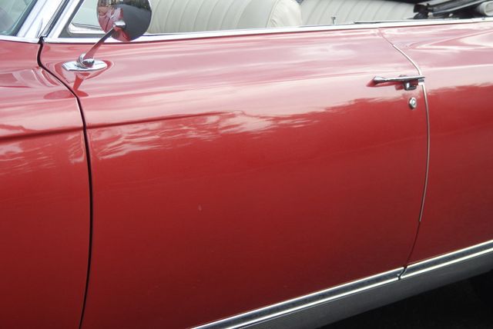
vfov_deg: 13.1
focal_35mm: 105
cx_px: 246
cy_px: 164
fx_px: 1439
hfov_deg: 19.4
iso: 100
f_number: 4.5
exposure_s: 1/160
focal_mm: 70
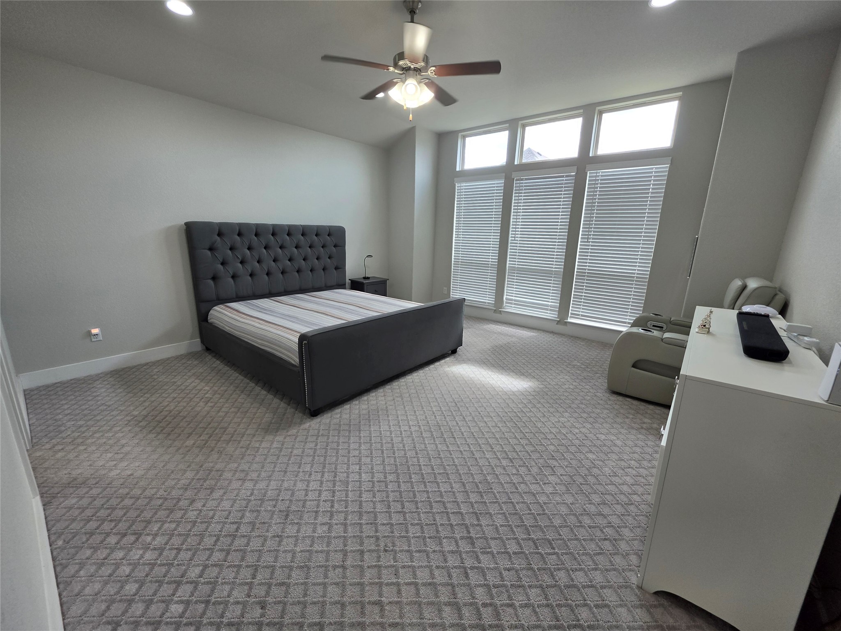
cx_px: 420
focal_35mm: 13
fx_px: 316
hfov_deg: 106.2
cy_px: 316
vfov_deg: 89.9
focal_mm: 2.2
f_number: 1.9
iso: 40
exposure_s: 1/120
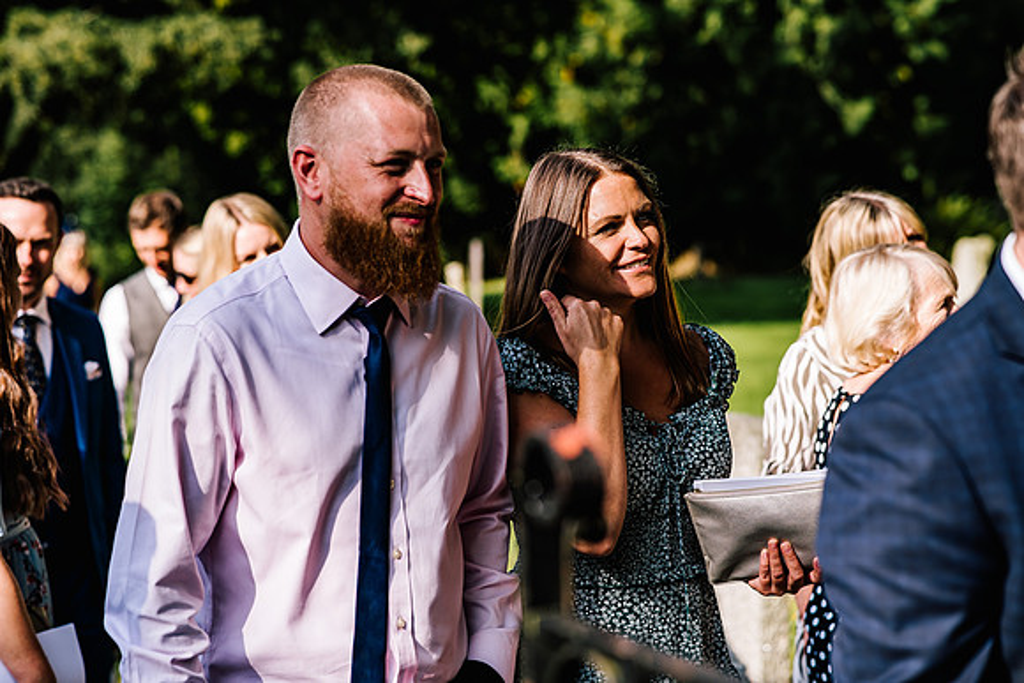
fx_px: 2418
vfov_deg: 16.1
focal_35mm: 85
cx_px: 512
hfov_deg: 23.9
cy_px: 342
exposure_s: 1/640
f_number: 3.5
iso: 50
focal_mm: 85
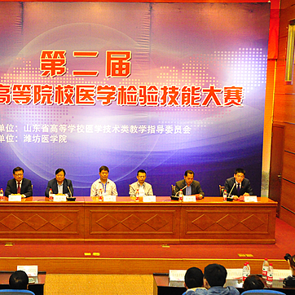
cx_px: 80
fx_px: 530
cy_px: 162
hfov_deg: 30.6
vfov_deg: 31.1
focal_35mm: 55
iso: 3200
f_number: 7.1
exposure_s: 1/40
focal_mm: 26
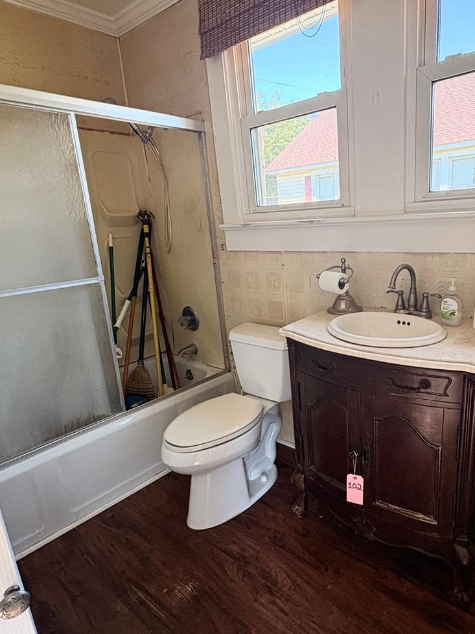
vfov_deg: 76.3
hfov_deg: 60.4
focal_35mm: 22
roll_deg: +3.5
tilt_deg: -15.8
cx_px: 291
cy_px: 332
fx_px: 402
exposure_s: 1/99
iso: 200
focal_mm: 2.22
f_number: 2.2
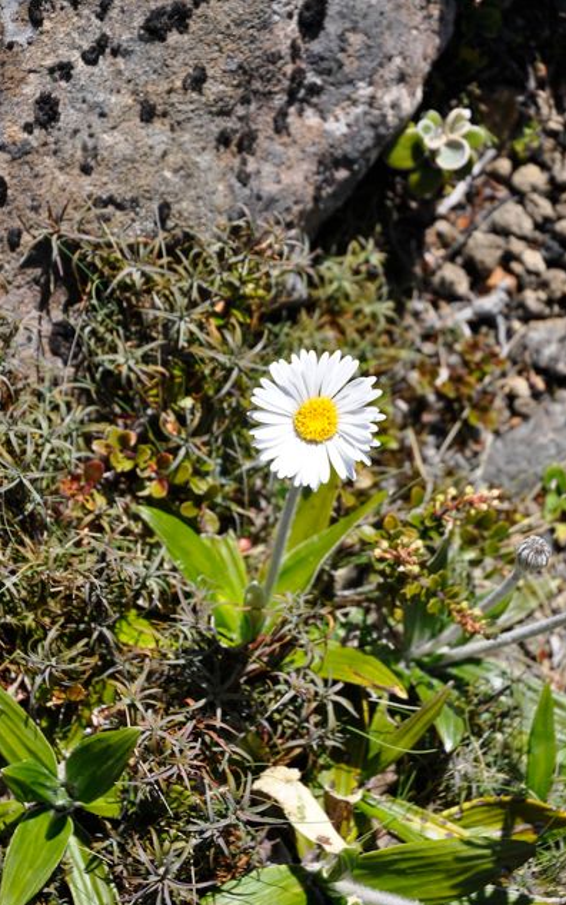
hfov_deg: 12.1
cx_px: 279
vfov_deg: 19.3
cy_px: 456
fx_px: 2664
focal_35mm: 108
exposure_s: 1/1000
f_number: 8
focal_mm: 70
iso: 400
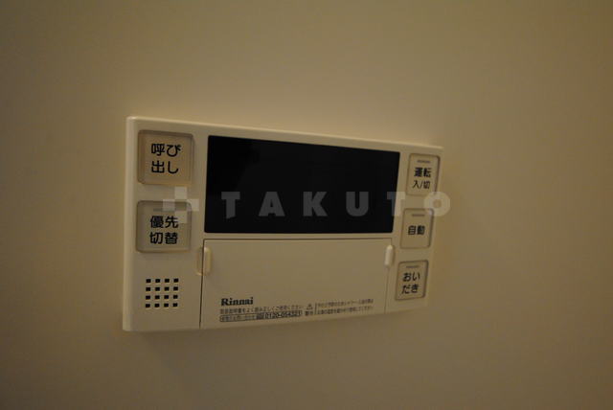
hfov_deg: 81.2
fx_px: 358
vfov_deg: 59.6
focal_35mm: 21
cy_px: 205
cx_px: 306
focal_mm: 14
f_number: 5
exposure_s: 1/25
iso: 800
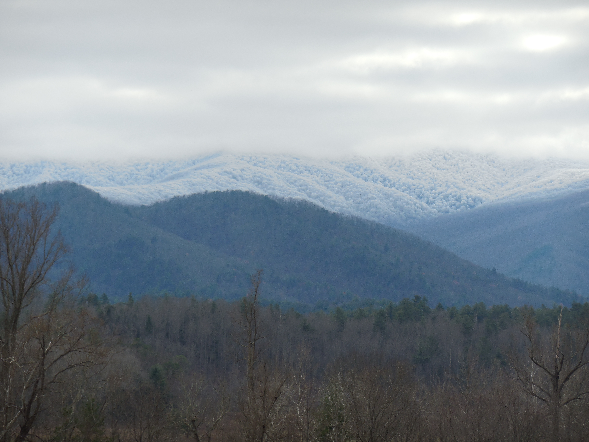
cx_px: 294
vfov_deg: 7.7
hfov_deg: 10.2
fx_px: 3284
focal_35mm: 193
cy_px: 221
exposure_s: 1/320
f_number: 5.5
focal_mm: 34.4
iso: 125
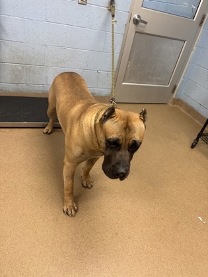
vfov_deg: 71.6
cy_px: 138
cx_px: 104
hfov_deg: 56.8
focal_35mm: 24
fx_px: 192
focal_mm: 6.76
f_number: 1.78
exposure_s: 1/61
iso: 100
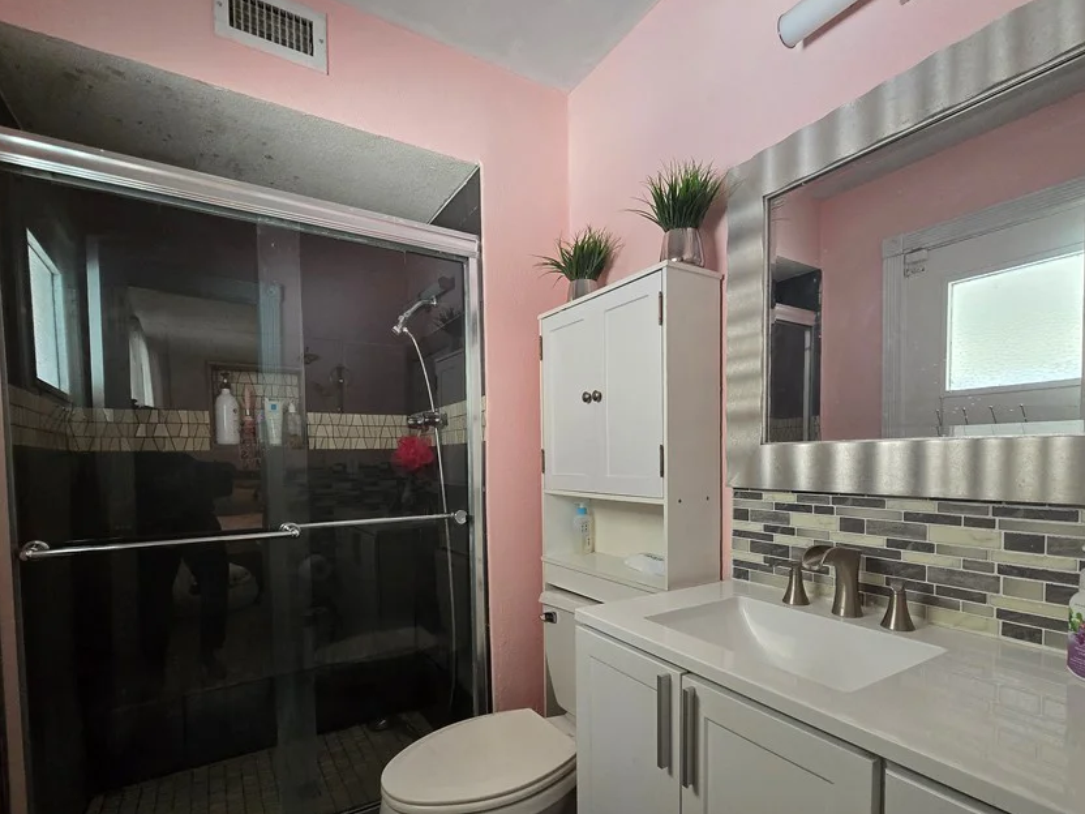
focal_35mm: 16
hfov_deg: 94.4
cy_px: 488
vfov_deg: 77.2
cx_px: 574
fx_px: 502
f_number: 2.2
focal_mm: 2.2
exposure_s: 1/60
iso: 320
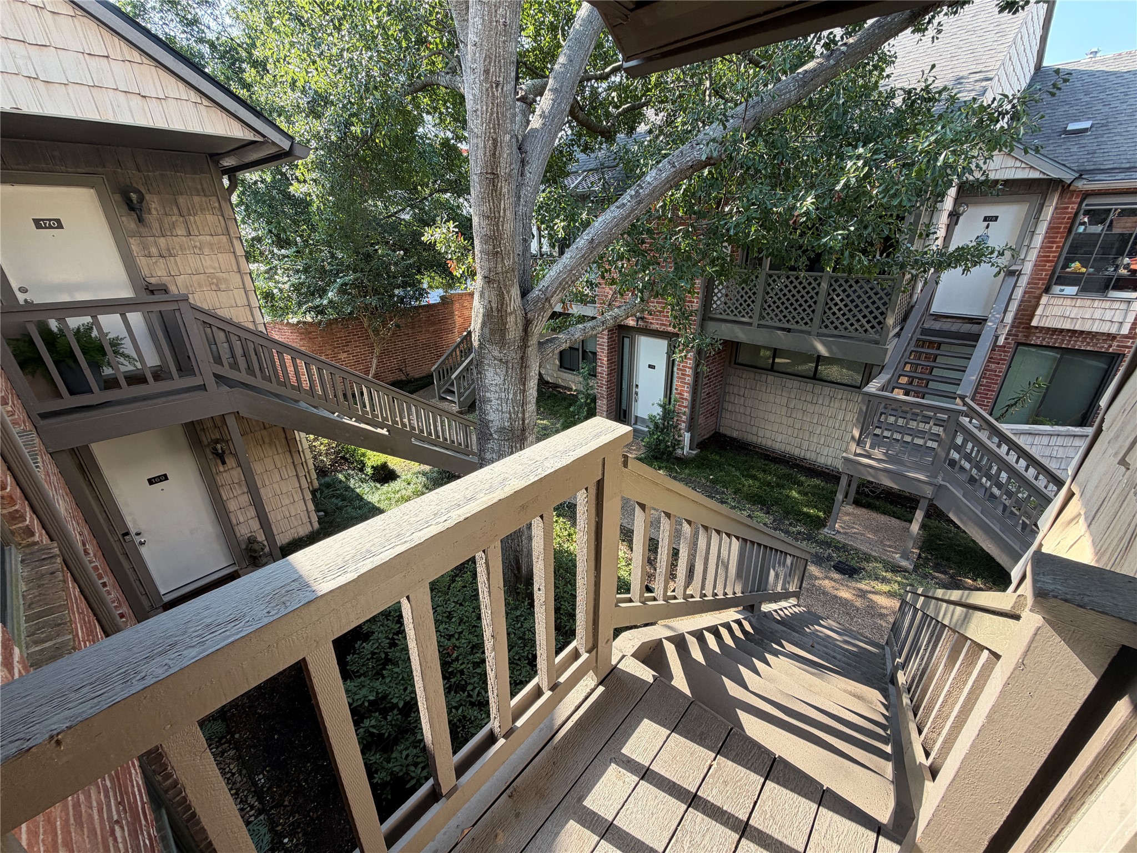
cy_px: 426
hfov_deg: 102.1
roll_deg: +0.6
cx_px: 568
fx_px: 460
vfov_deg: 85.7
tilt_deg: -22.1
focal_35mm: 14
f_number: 2.2
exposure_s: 1/132
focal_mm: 2.22
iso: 40
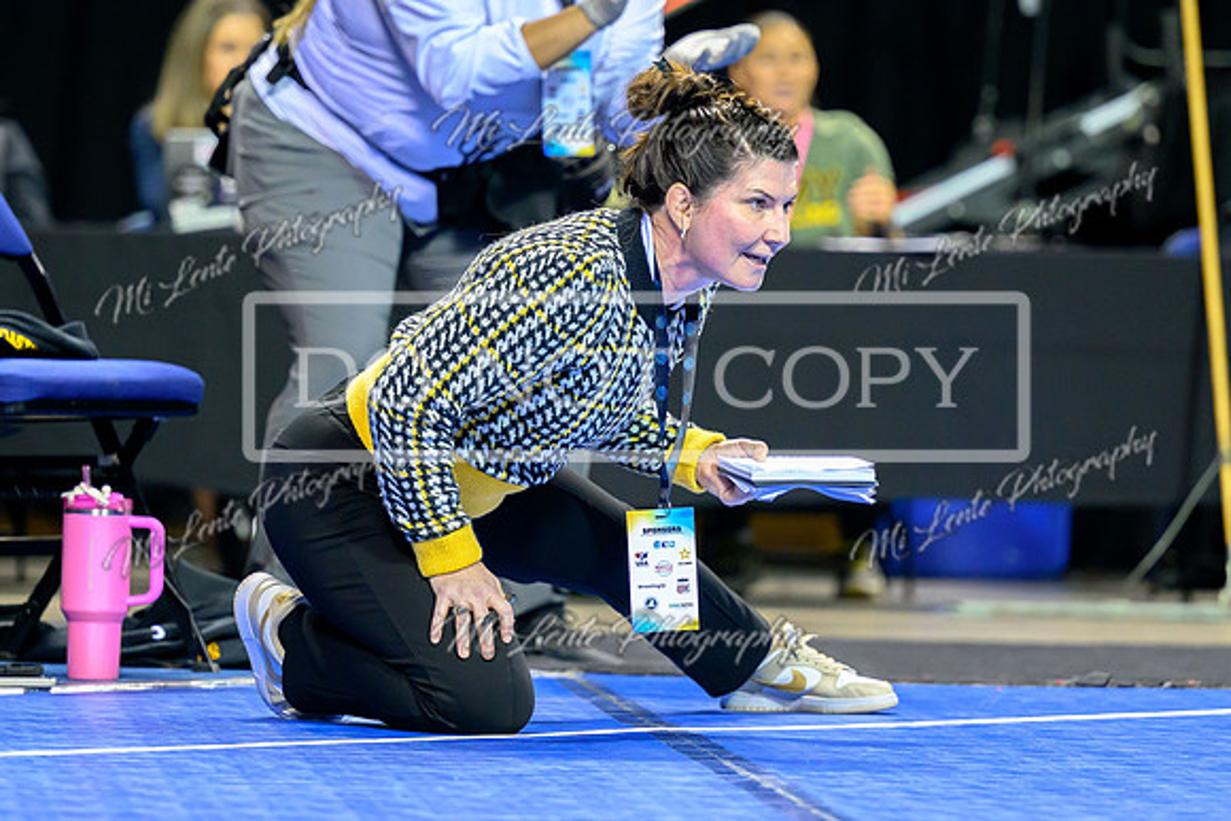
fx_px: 8827
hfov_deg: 8.0
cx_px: 606
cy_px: 380
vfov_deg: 5.3
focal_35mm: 258
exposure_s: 1/800
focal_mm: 160
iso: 3200
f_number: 2.8
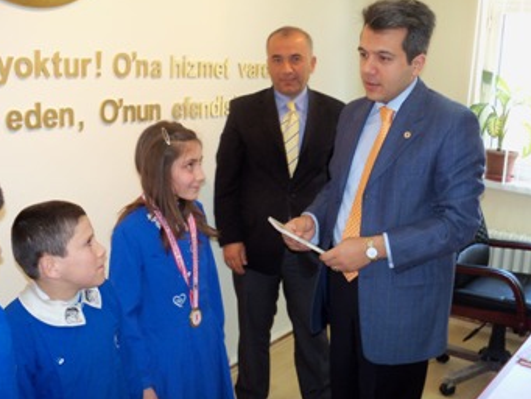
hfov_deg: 45.7
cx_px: 287
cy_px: 200
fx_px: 629
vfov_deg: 35.2
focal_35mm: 41
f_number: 3.5
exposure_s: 1/30
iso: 200
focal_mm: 6.2
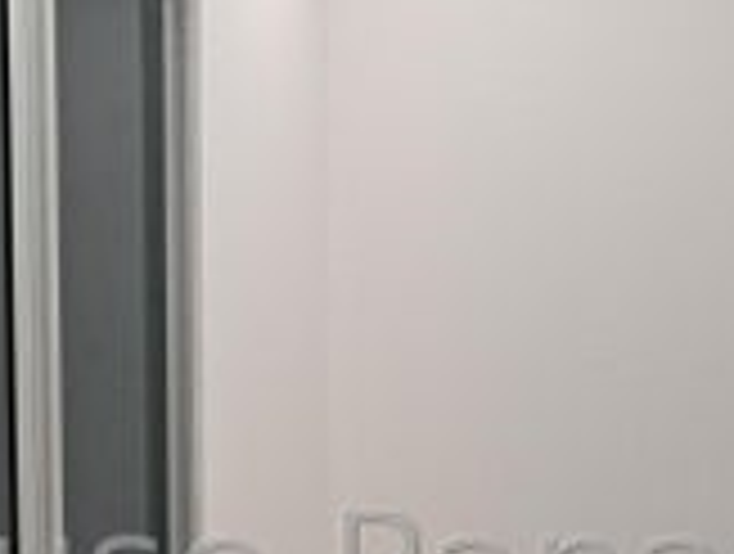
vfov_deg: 15.5
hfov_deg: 19.5
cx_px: -176
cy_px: 568
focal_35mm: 94
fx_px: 1998
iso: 500
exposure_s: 1/30
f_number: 1.8
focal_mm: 5.23
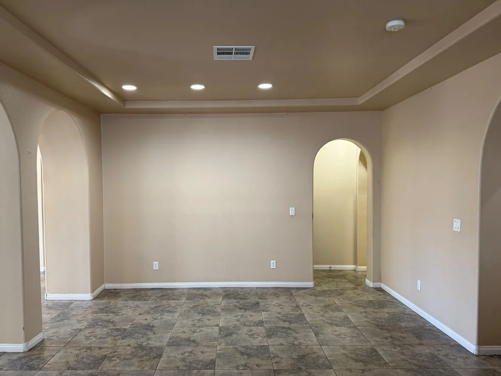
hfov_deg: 65.2
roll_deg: +0.2
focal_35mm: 27
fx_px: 391
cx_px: 229
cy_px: 203
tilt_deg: -2.1
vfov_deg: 51.3
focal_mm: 6.76
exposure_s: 1/60
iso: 160
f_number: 1.78
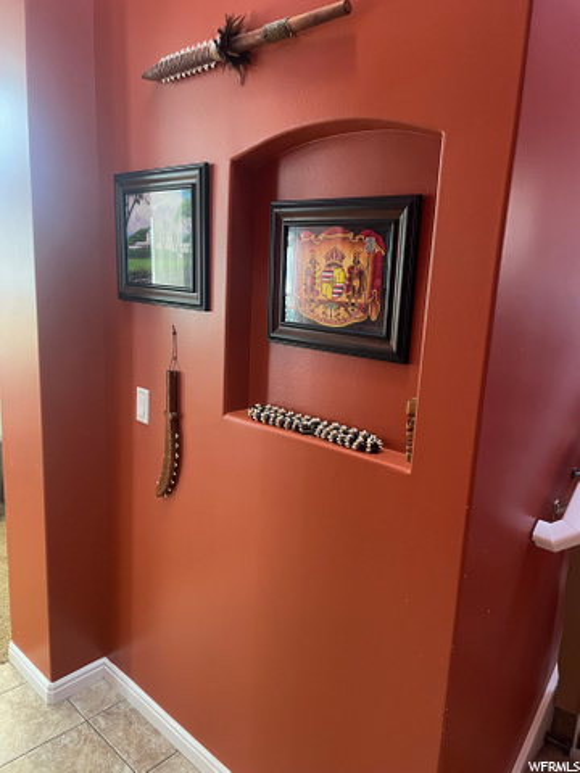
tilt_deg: -11.2
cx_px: 290
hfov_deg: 53.1
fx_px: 581
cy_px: 386
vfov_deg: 67.3
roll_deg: -2.2
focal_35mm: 26
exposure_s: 1/30
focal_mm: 4.2
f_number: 1.6
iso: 500
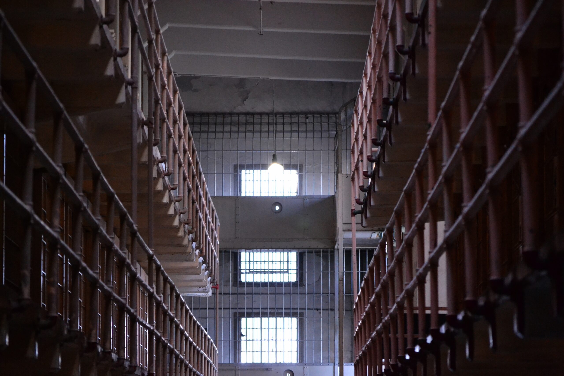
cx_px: 282
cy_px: 188
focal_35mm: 174
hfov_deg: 11.8
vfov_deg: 7.9
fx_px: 2726
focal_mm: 116
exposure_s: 1/160
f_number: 4.8
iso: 3200
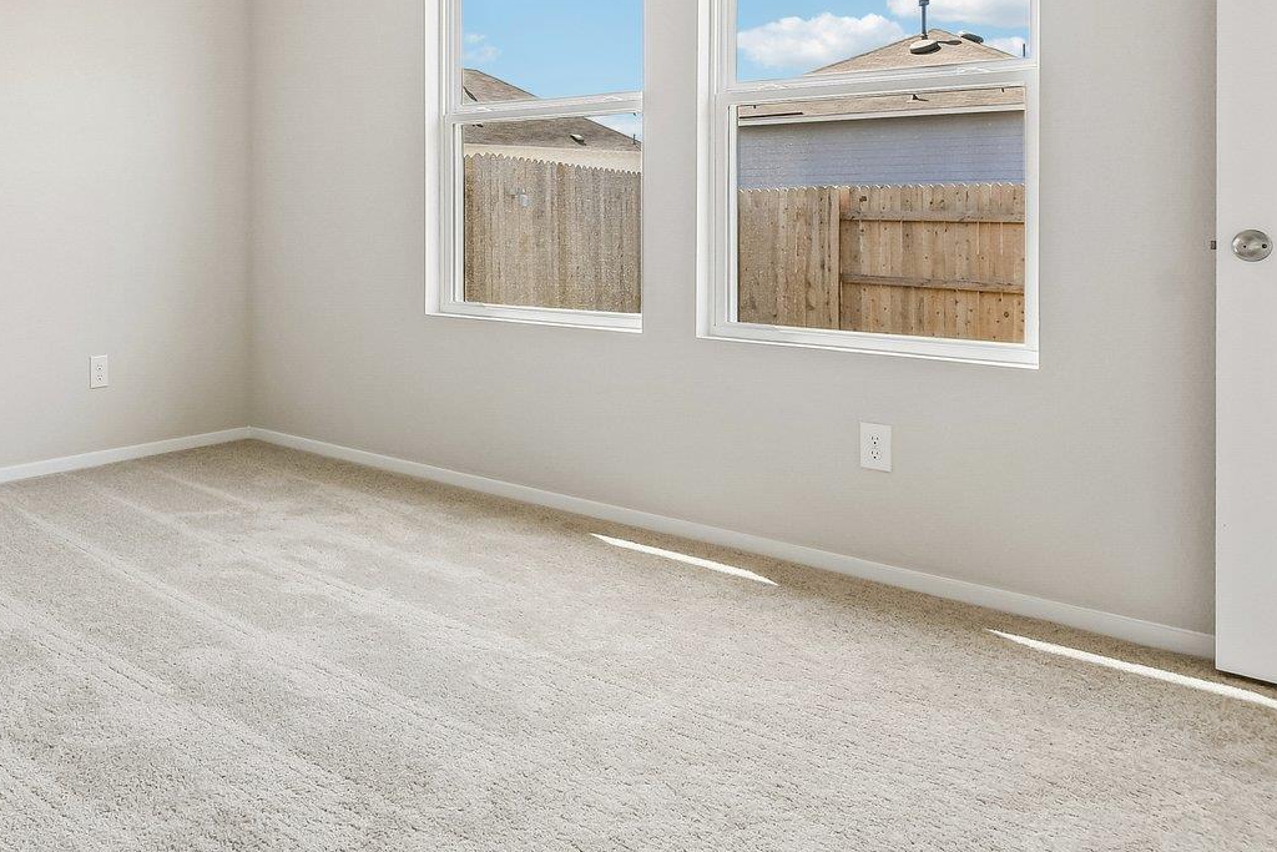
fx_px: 1064
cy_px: 107
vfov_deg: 40.7
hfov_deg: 58.8
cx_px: 324
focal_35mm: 30
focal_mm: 10
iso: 400
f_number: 8
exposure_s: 1/125
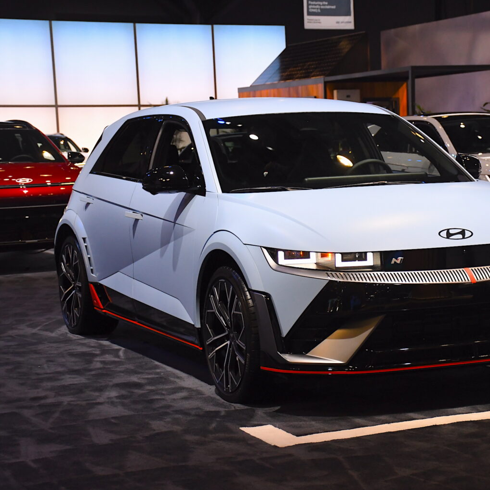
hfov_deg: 20.1
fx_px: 1377
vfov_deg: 20.2
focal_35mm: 86
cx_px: 346
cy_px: 246
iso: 2500
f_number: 5
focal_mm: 45
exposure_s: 1/500
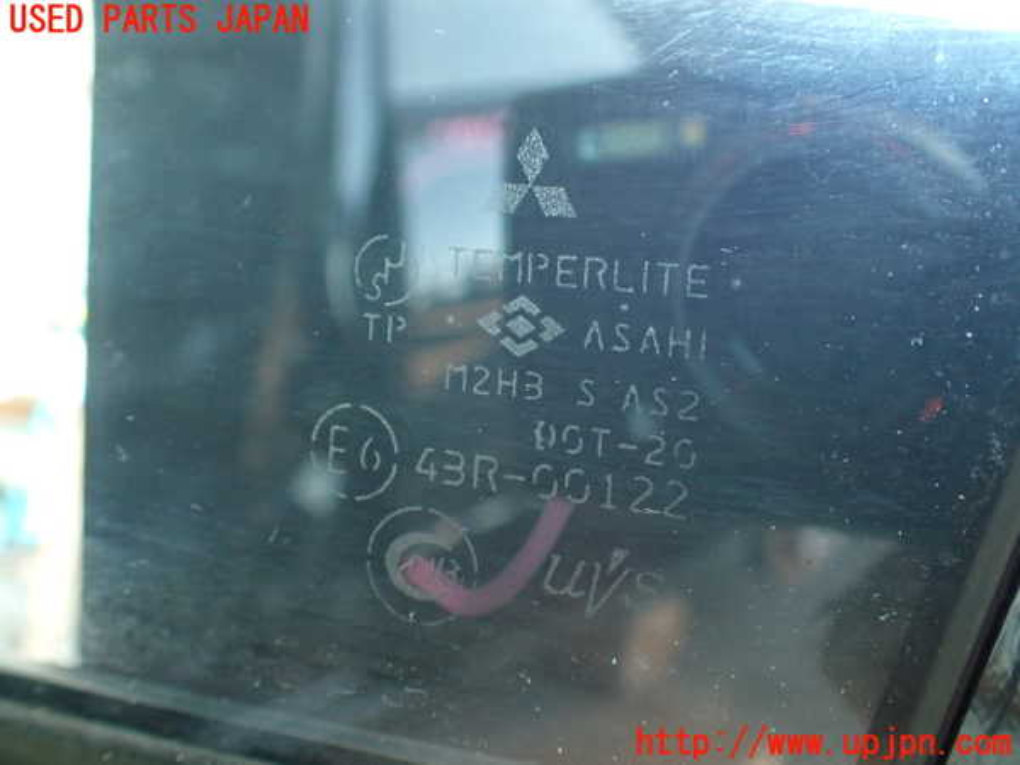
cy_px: 382
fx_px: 943
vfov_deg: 44.2
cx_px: 510
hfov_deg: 56.8
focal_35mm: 32
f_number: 2.4
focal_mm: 5.79
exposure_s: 1/30
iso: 400
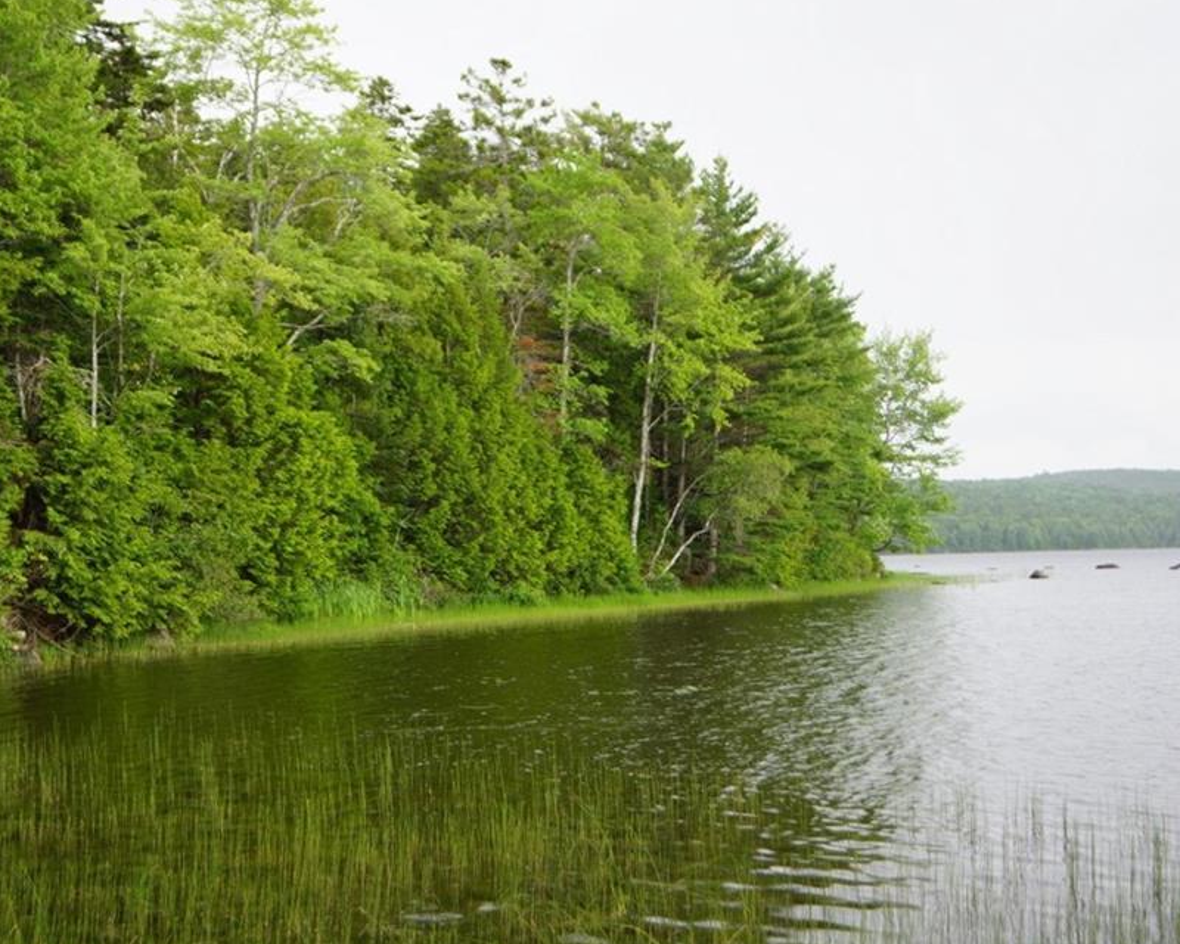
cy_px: 470
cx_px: 484
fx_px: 1886
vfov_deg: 28.1
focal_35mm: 54
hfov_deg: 34.7
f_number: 4.5
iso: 125
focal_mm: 30
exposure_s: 1/60
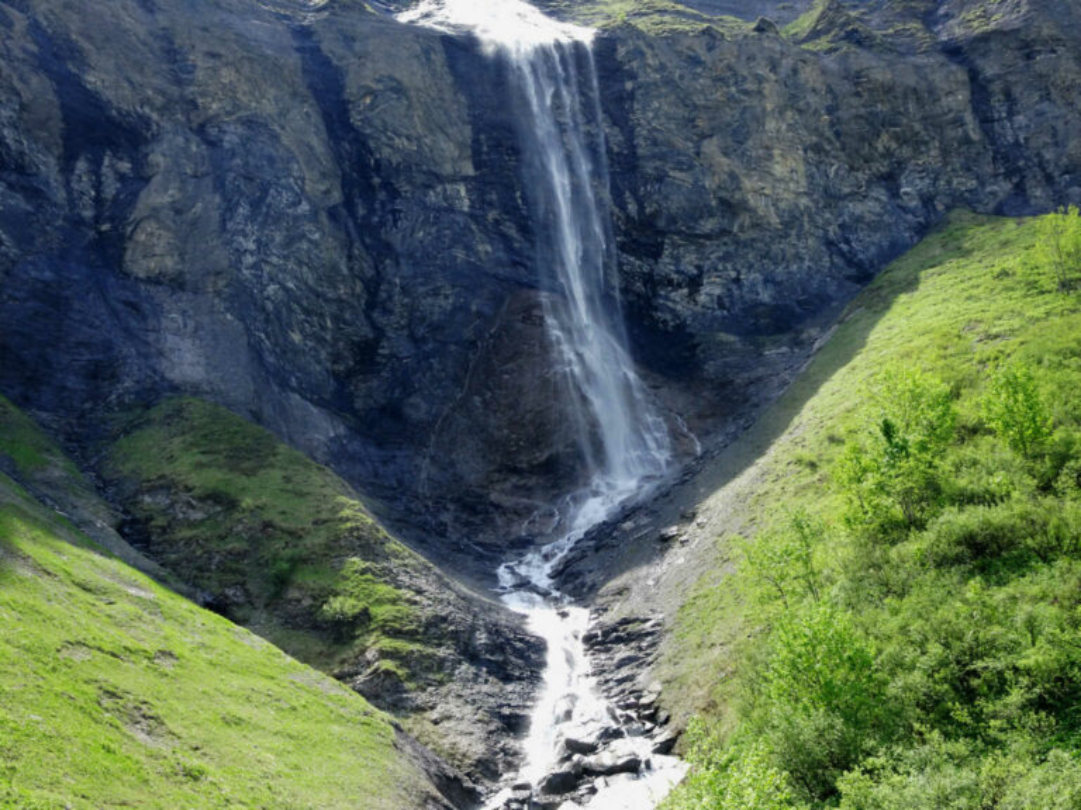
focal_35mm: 44
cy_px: 405
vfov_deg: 32.9
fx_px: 1374
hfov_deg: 42.9
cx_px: 540
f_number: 4.5
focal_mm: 7.58
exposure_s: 1/160
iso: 80
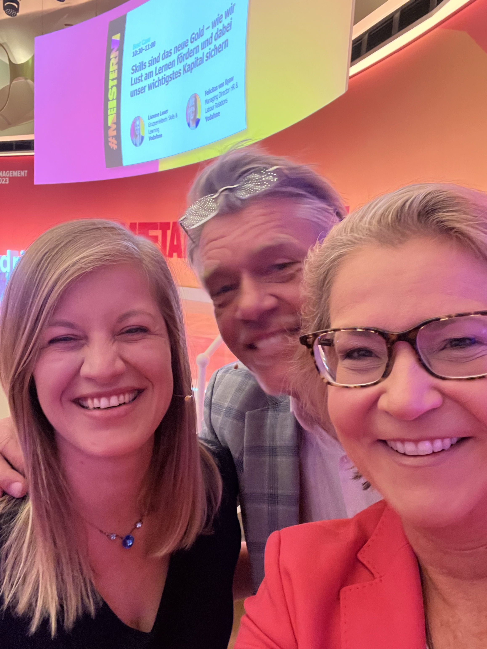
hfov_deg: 46.8
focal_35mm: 30
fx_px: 563
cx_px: 244
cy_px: 324
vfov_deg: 60.0
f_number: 2.2
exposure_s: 1/25
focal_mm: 2.71
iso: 640
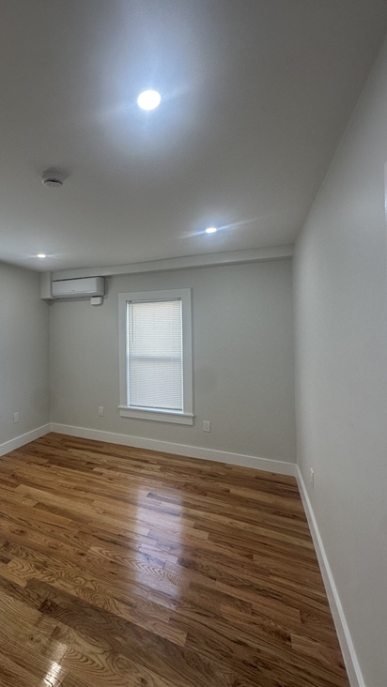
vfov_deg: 99.3
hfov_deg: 64.8
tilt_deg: +0.3
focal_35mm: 16
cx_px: 119
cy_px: 328
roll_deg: -1.5
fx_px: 292
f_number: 2.2
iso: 100
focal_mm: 2.22
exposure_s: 1/120
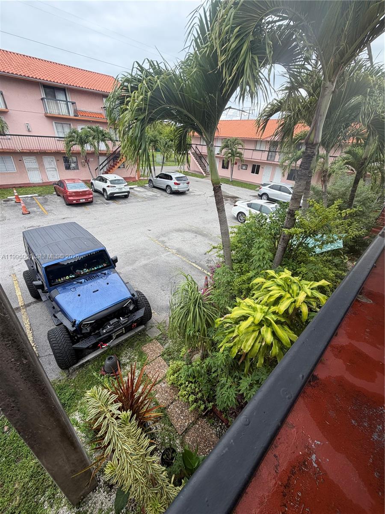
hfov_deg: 85.7
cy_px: 257
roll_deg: -1.5
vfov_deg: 102.1
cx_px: 192
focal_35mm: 14
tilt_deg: -30.5
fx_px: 208
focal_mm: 2.22
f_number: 2.2
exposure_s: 1/549
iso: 40
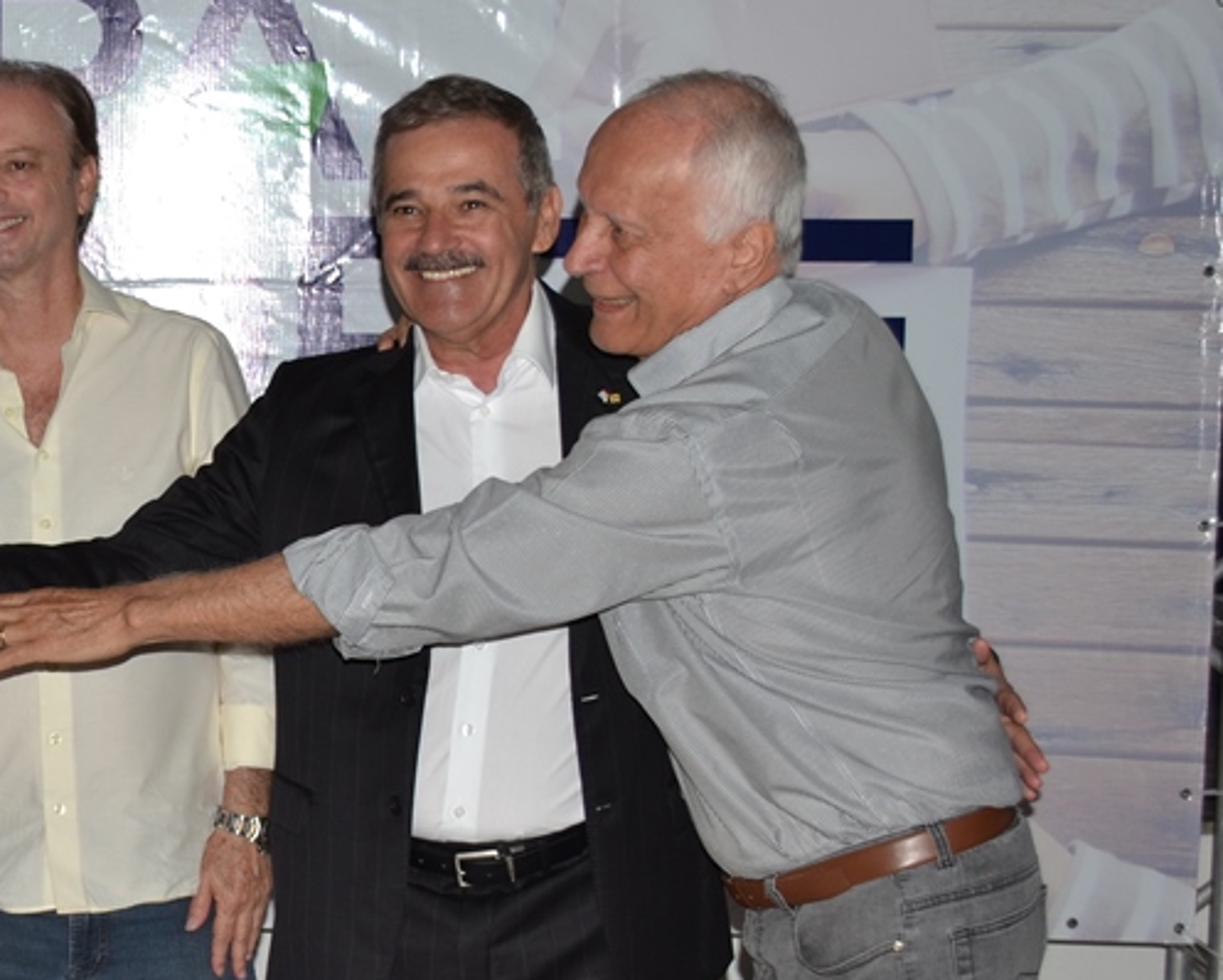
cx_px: -32
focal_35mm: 87
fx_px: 3150
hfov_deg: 21.1
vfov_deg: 17.6
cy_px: 656
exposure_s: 1/125
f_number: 5
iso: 200
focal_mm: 30
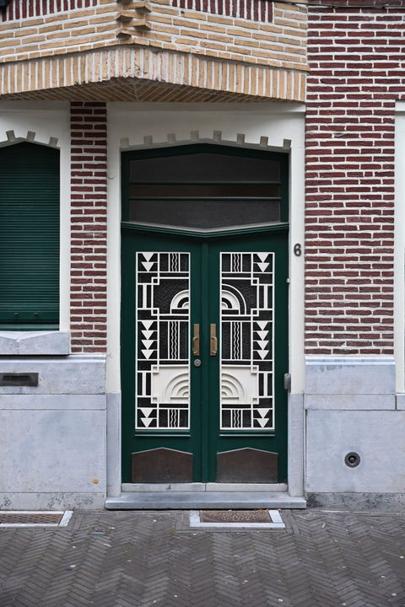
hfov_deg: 31.4
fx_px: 721
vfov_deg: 45.7
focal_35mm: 43
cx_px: 202
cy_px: 304
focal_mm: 28.5
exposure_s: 1/125
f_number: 4
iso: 1100
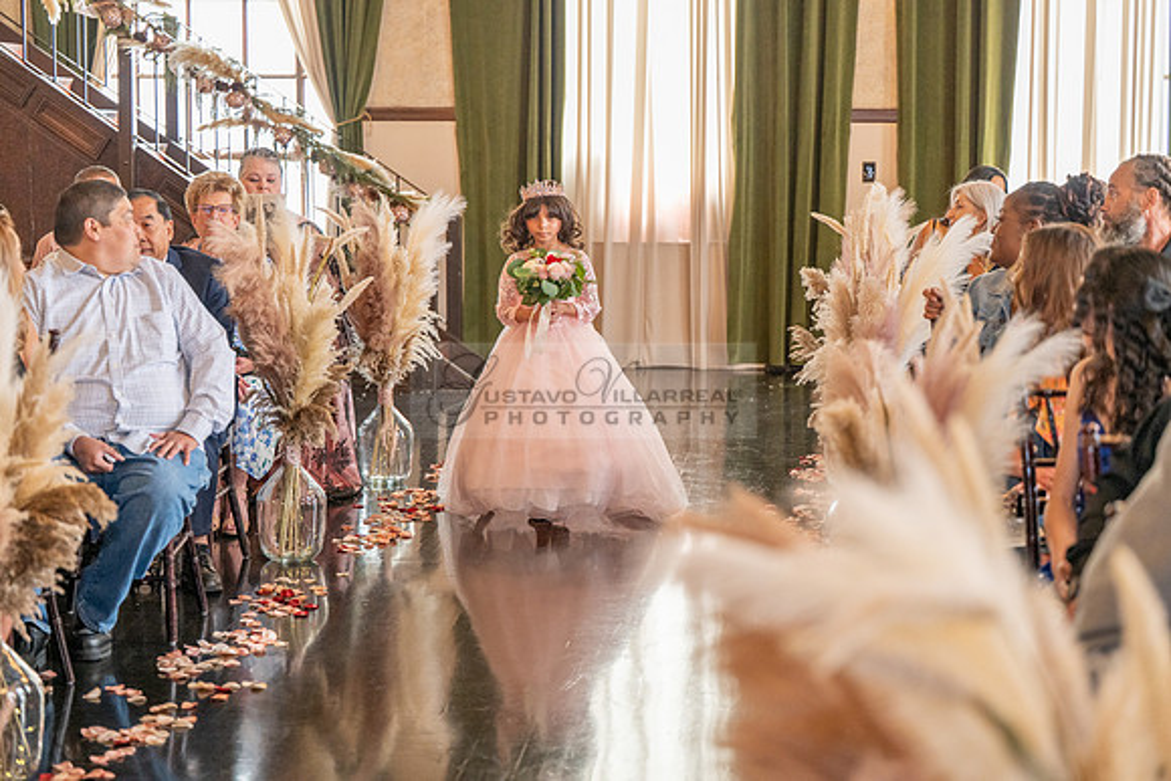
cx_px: 586
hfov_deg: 28.8
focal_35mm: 70
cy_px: 390
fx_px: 2277
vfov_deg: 19.5
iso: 1600
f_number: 2.8
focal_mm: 70
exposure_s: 1/200
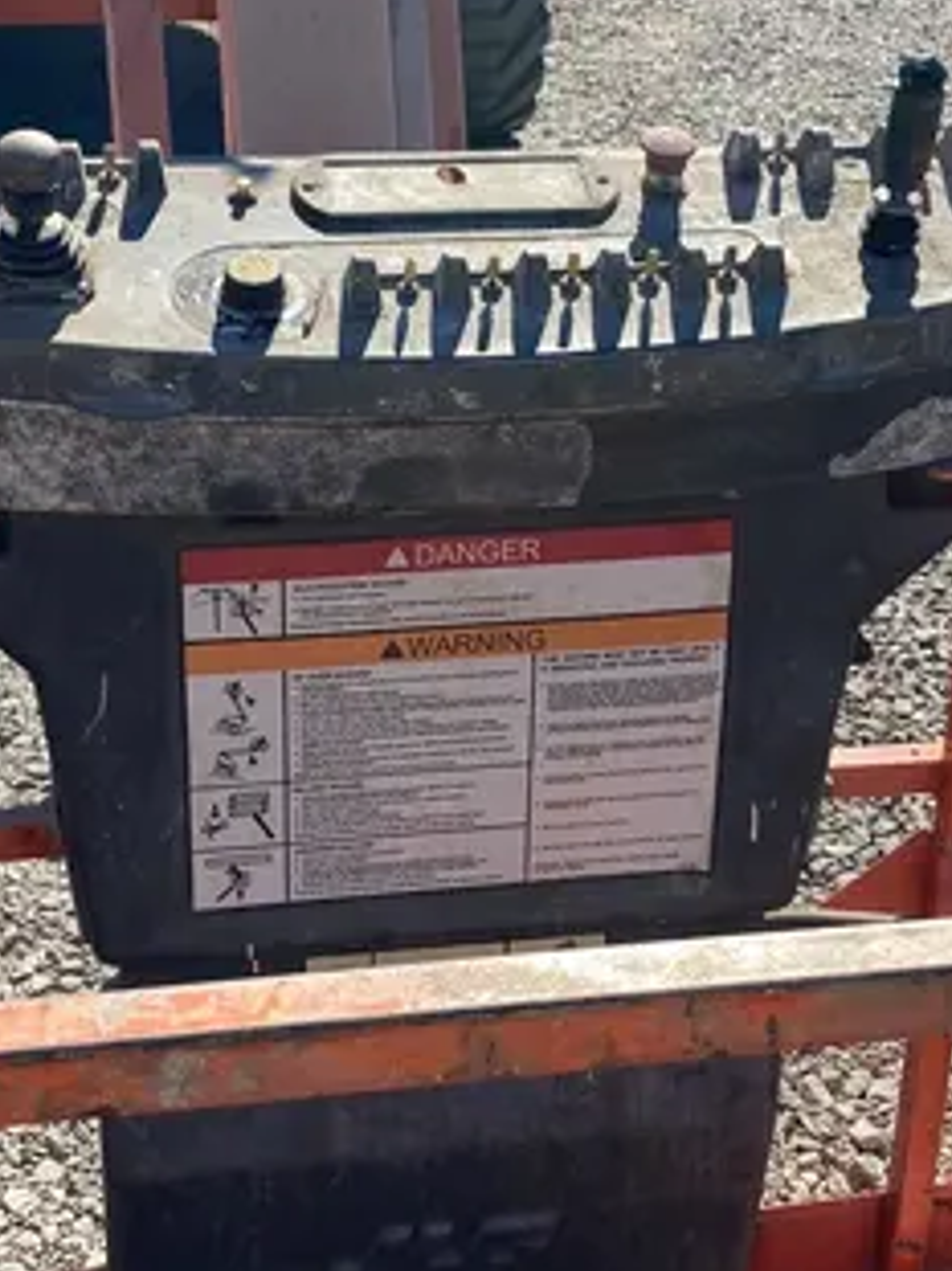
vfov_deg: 29.4
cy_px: 562
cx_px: 482
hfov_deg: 22.2
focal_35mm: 66
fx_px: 2422
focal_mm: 3.99
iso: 20
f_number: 1.8
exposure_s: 1/1453
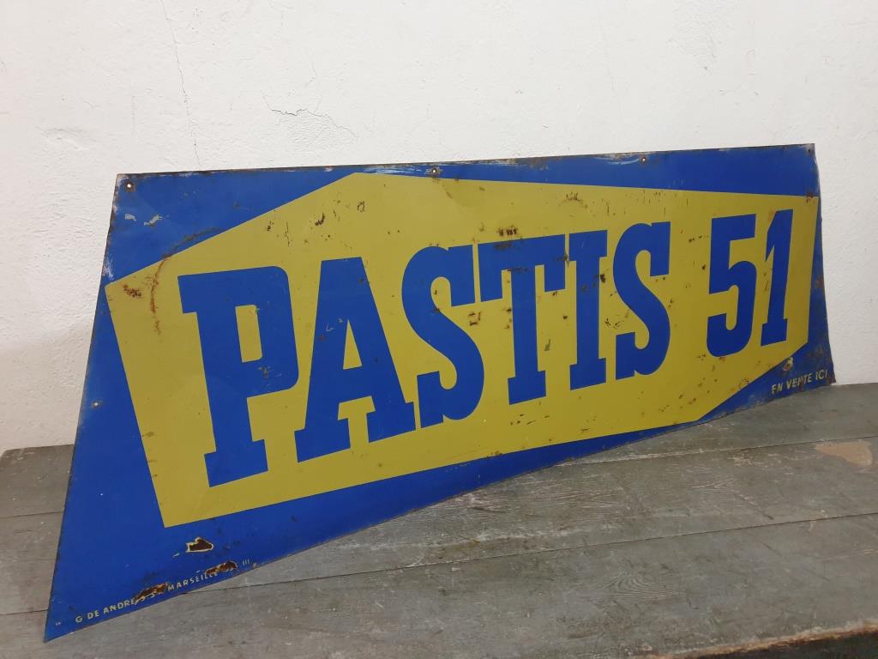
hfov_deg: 67.3
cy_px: 330
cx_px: 439
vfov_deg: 53.1
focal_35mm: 26
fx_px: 659
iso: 320
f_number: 1.5
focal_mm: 4.3
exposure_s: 1/50
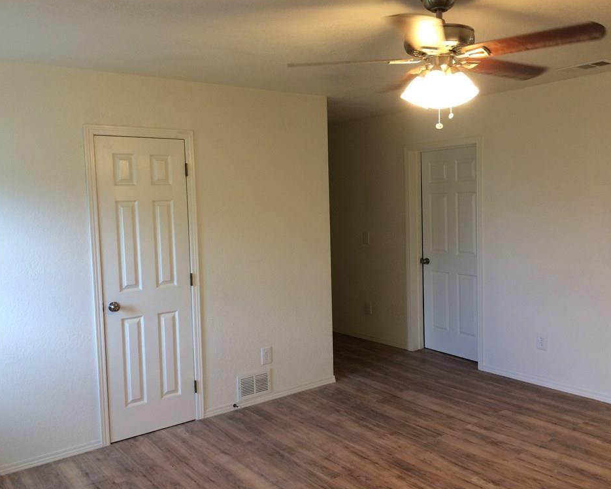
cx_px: 328
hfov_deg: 57.1
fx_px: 561
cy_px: 243
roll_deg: +1.9
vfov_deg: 47.1
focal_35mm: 31
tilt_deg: -6.8
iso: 50
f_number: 2.2
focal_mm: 4.15
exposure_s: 1/30
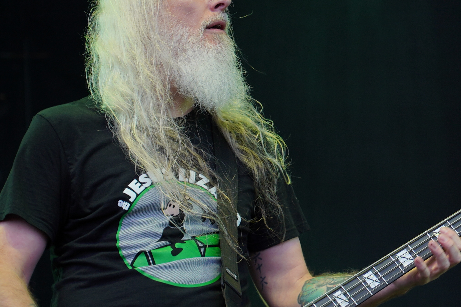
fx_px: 2983
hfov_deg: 8.8
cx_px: 408
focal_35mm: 233
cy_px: 166
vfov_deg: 5.9
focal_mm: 78
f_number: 4
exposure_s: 1/125
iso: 160
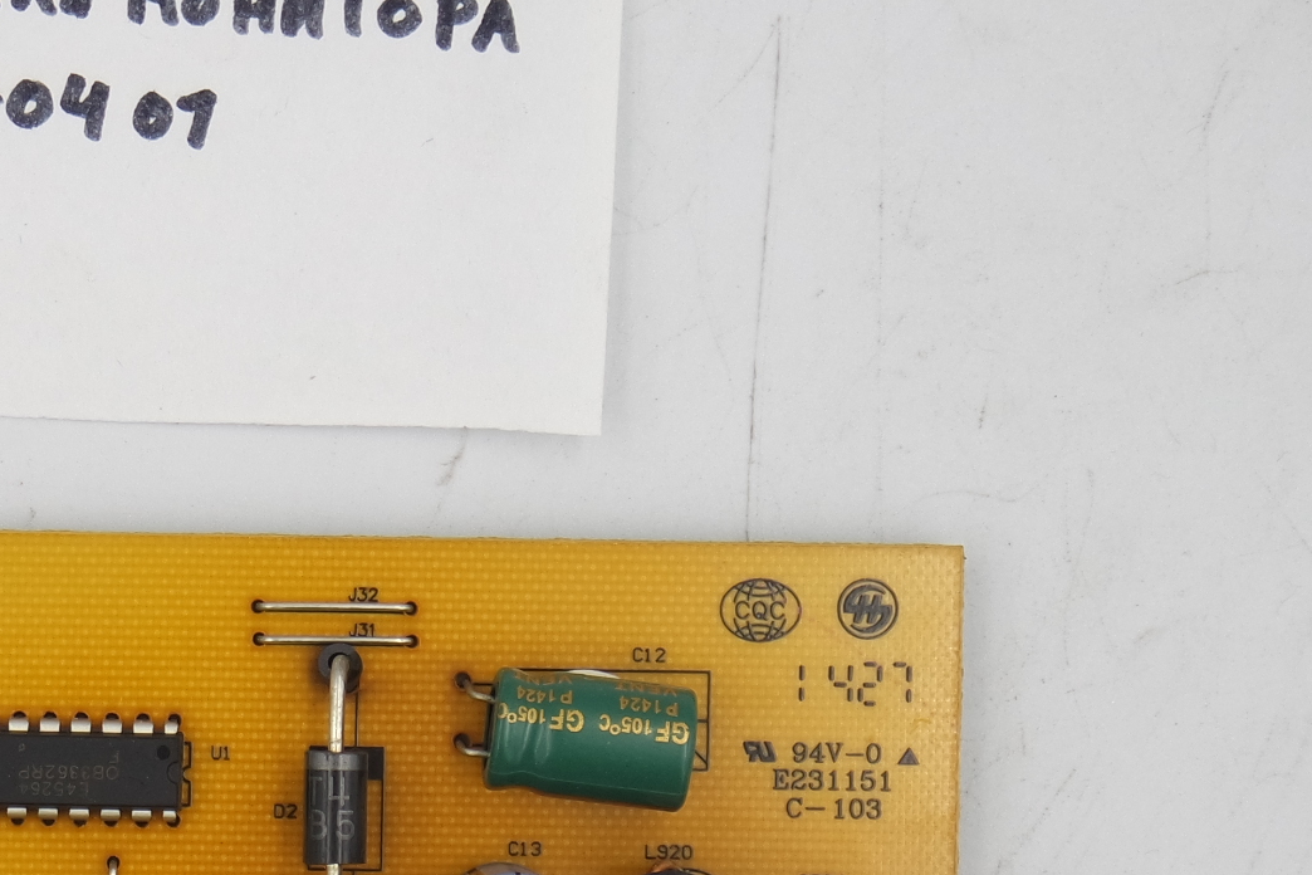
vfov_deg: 8.9
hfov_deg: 13.2
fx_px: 5612
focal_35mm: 154
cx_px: 104
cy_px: 822
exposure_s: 1/125
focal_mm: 20
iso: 160
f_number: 5
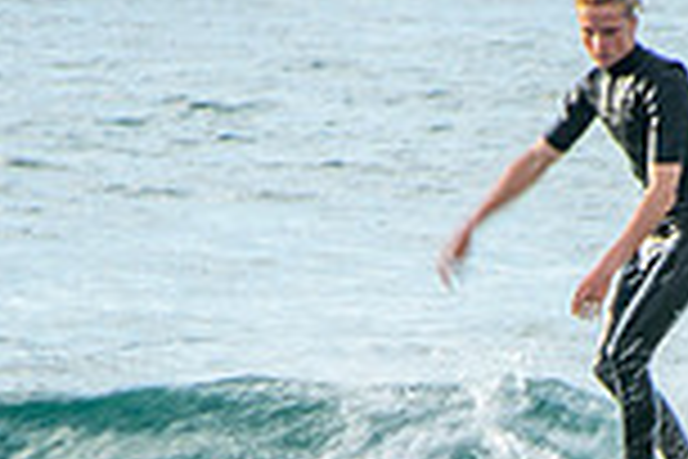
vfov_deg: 0.6
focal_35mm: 2277
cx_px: 580
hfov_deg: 0.9
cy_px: 569
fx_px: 43513
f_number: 22
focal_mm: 400
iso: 100
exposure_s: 1/25
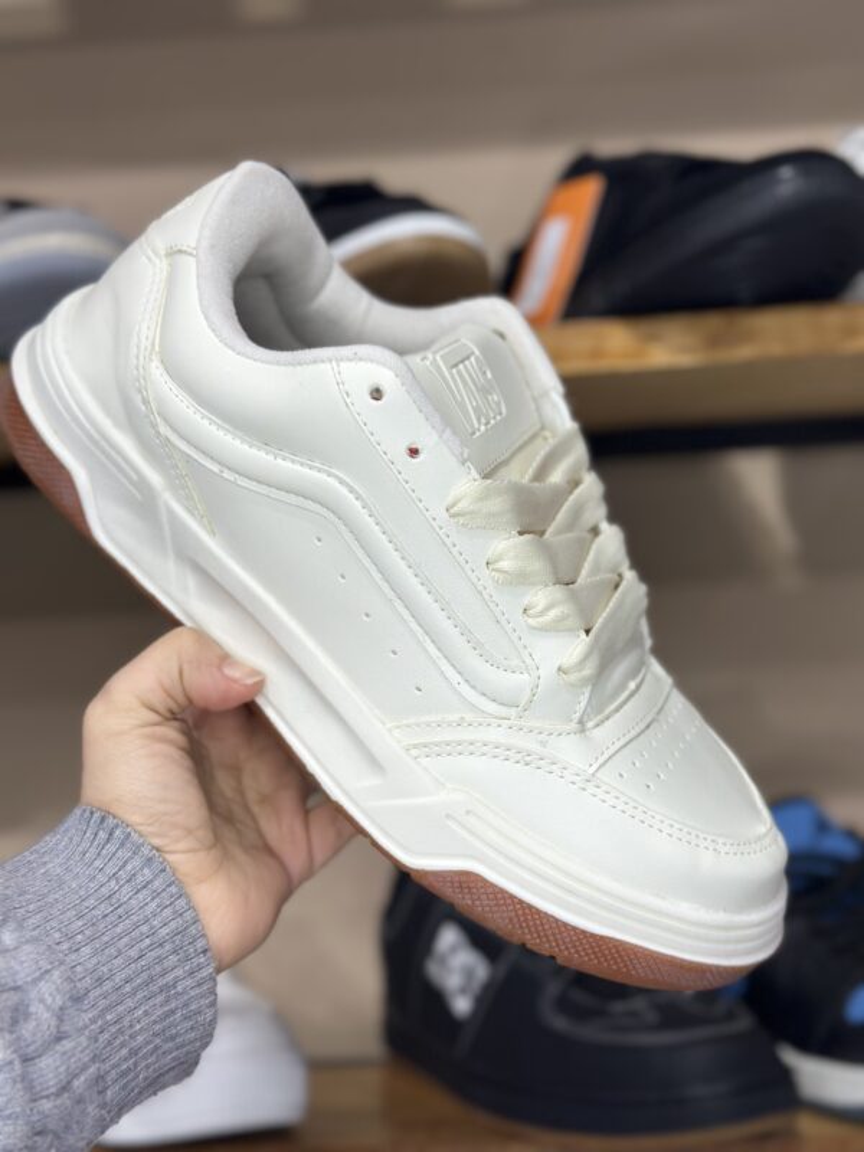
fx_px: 1597
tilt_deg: +5.1
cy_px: 576
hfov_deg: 30.3
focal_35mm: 48
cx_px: 432
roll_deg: +1.7
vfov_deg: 39.7
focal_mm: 6.86
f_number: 1.78
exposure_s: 1/100
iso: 80
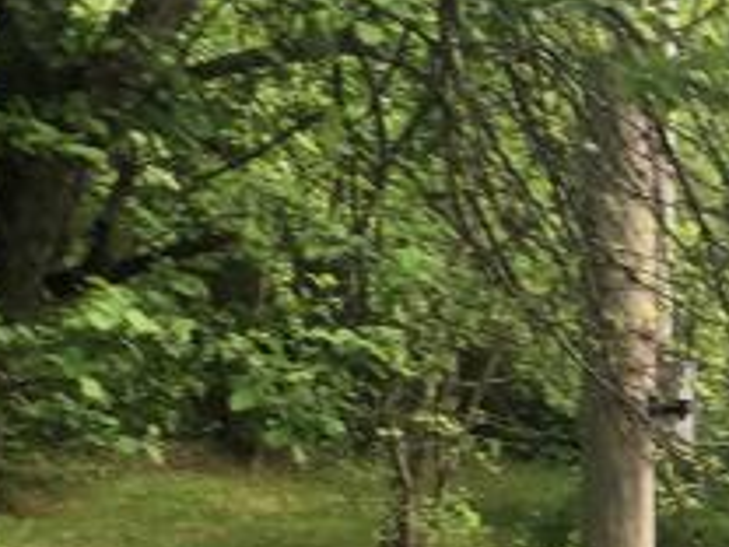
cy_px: 684
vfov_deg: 10.2
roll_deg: +1.9
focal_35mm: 143
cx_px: 1016
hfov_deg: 13.2
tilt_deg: -4.3
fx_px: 3012
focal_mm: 4.15
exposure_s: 1/120
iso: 32
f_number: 2.2
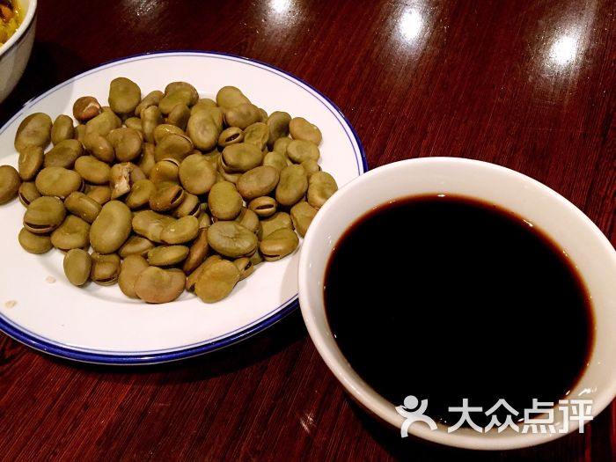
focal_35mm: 29
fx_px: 516
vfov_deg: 48.2
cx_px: 308
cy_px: 231
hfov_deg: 61.7
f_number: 2.2
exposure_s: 1/33
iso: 320
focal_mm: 4.15
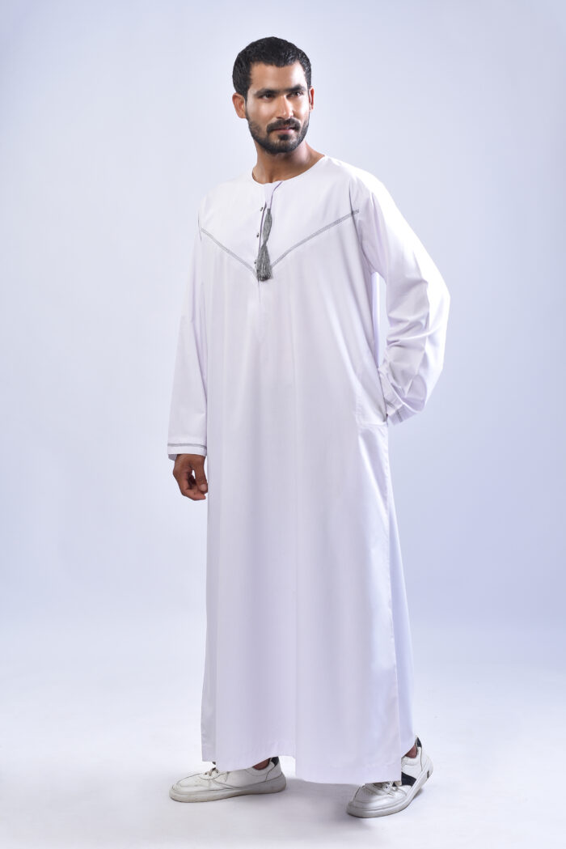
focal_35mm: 50
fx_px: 1178
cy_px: 424
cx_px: 283
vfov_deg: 39.6
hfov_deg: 27.0
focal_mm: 50
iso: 160
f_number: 3.5
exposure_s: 1/200
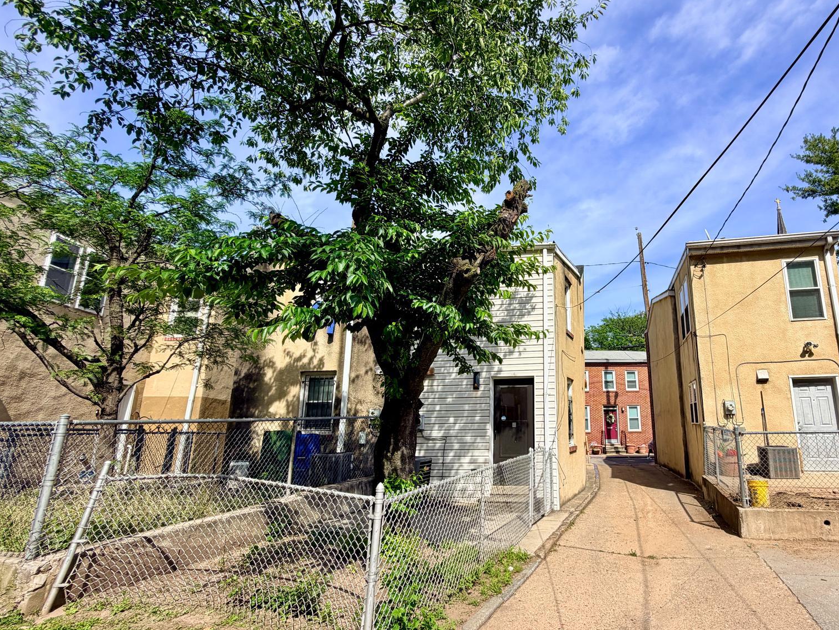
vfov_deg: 68.7
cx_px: 538
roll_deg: +1.0
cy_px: 319
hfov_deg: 82.6
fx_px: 461
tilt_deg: +12.3
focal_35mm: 19
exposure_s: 1/864
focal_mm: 2.22
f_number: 2.2
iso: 20
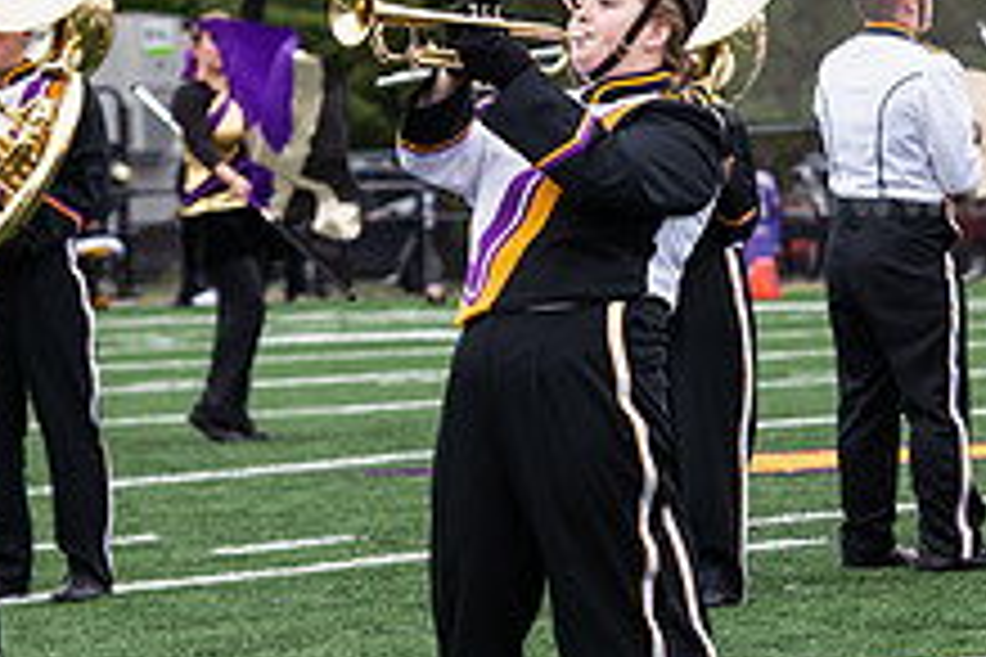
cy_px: 290
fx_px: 8846
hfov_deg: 6.4
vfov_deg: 4.3
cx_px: 590
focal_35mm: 323
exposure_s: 1/400
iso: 640
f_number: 5.6
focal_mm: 122
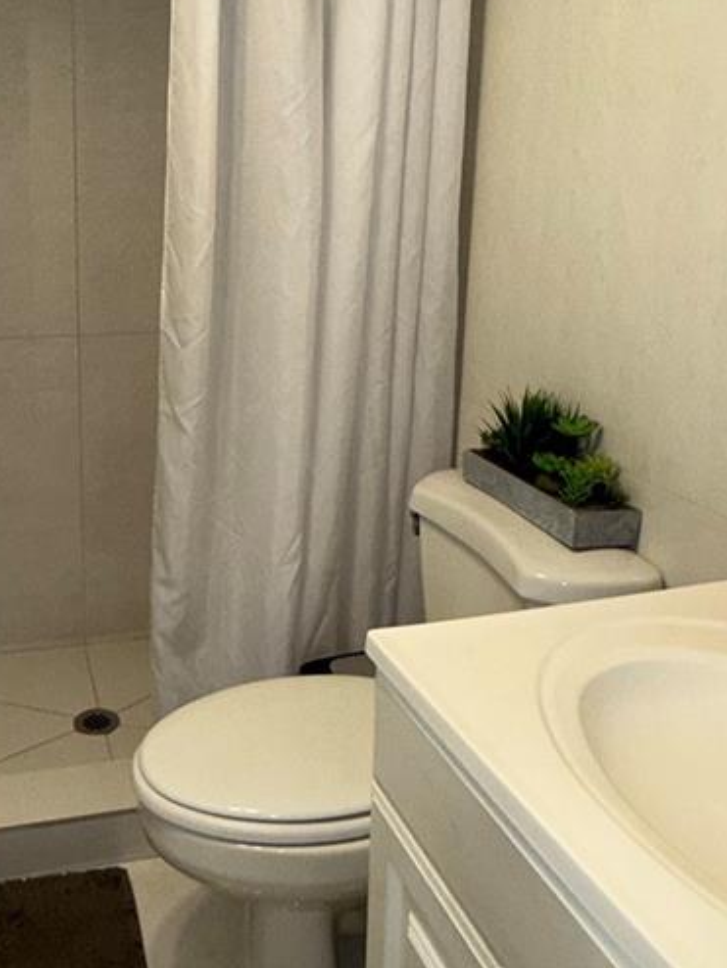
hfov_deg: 40.9
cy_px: 361
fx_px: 951
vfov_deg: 53.3
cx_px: 200
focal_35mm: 34
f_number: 2.2
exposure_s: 1/120
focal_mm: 2.22
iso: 100
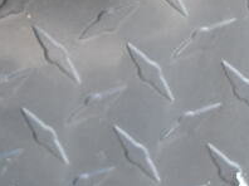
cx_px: -60
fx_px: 2012
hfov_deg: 7.0
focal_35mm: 280
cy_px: -152
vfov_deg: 5.2
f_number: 7.1
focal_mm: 42
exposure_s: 1/200
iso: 1600
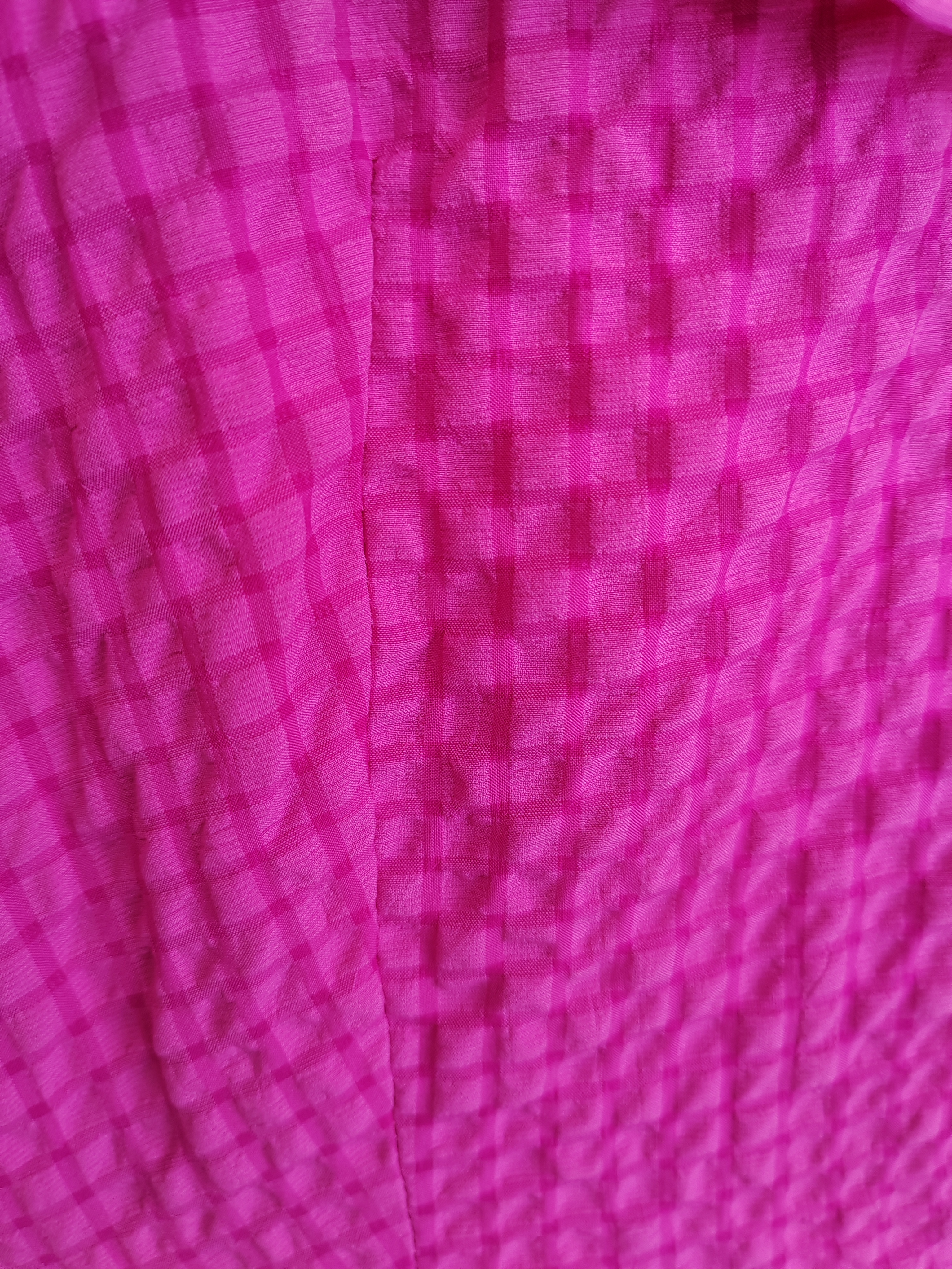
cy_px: 634
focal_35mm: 27
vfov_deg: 65.3
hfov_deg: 51.4
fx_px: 990
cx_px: 476
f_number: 1.9
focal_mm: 5.52
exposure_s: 1/100
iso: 400
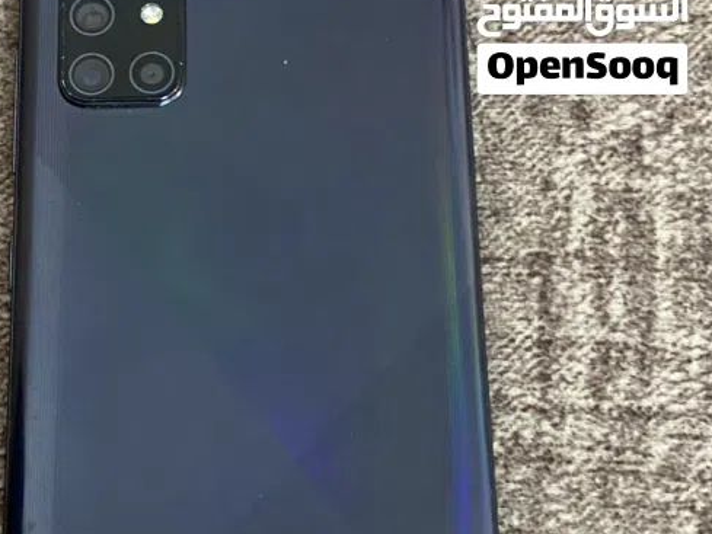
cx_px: 258
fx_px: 700
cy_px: 304
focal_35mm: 34
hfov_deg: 53.2
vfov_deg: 41.7
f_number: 1.8
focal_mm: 4.25
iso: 640
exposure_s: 1/25
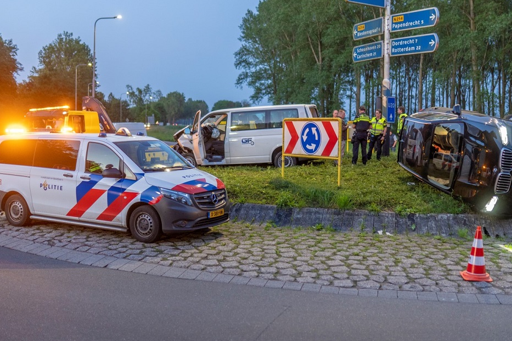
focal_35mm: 45
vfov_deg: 29.8
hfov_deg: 43.6
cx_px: 268
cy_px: 153
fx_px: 640
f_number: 1.4
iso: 1600
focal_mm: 35
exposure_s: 1/200
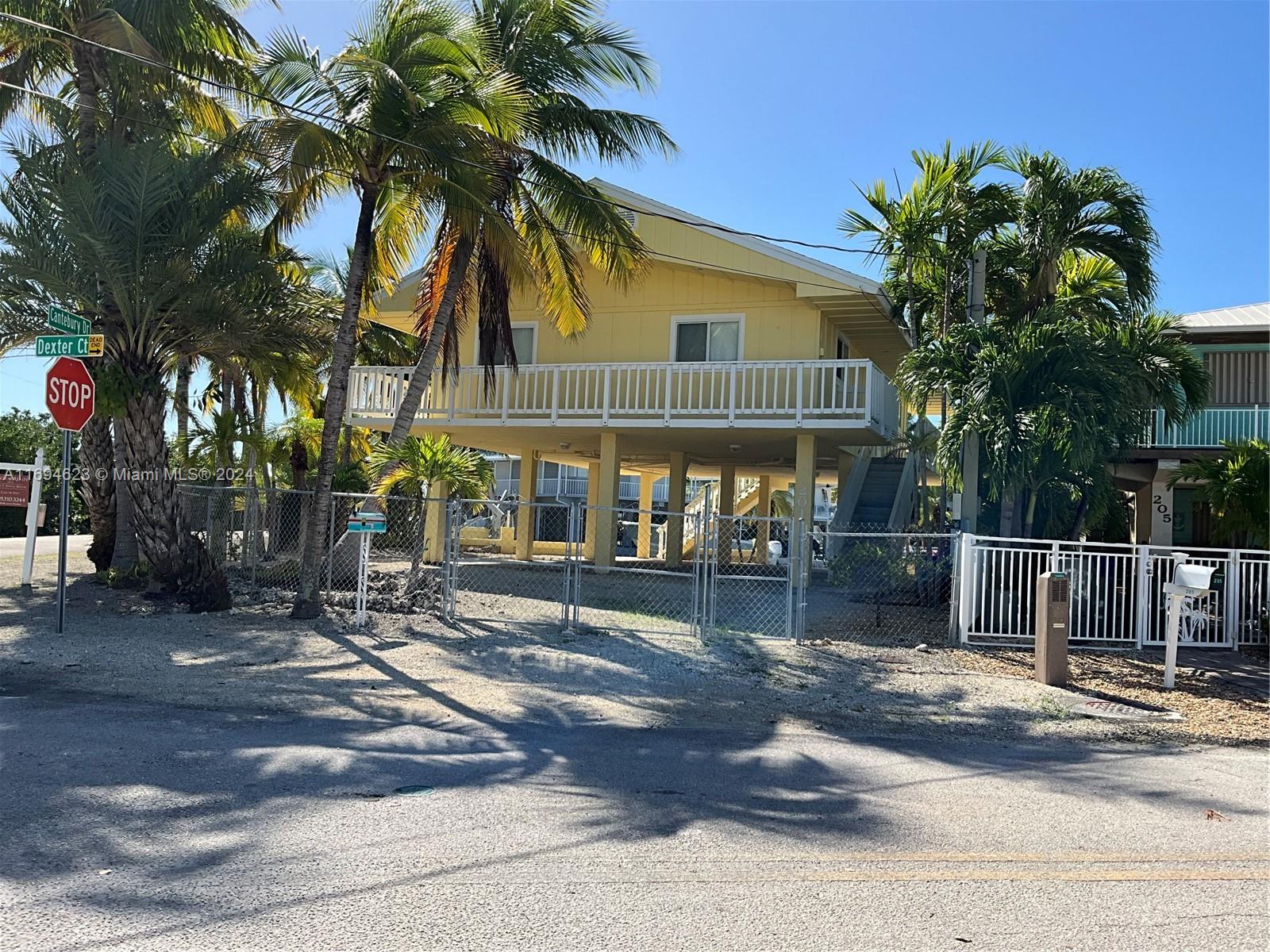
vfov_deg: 48.2
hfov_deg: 61.7
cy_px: 476
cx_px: 635
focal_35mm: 29
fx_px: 1064
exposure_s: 1/1675
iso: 25
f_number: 1.8
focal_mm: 3
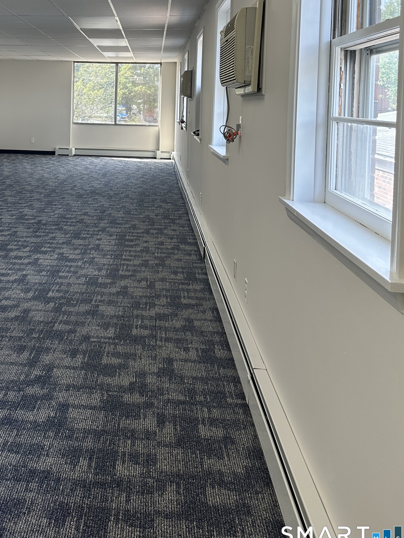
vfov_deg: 46.9
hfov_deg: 36.6
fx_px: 591
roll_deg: -1.7
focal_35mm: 38
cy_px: 125
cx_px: 90
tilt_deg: -1.1
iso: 64
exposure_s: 1/218
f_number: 1.78
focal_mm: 6.86
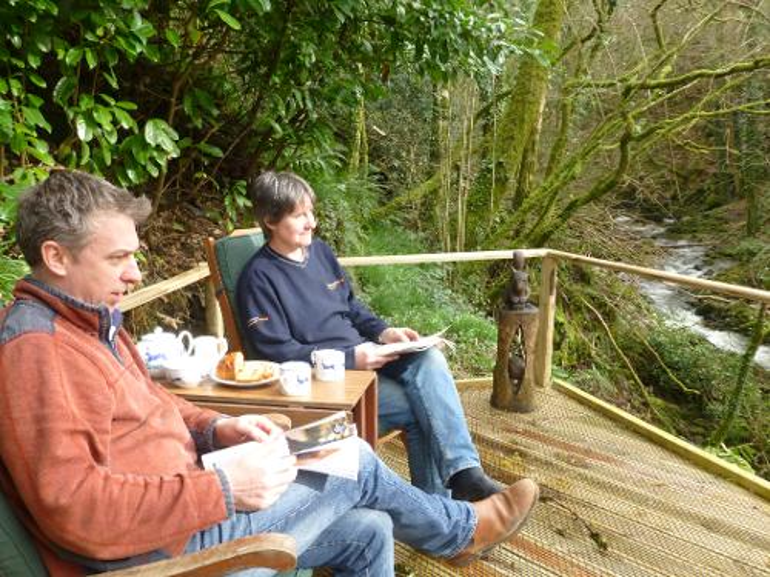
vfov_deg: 46.8
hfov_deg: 60.0
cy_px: 288
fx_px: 667
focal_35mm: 30
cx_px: 385
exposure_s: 1/60
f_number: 3.6
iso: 160
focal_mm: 5.4
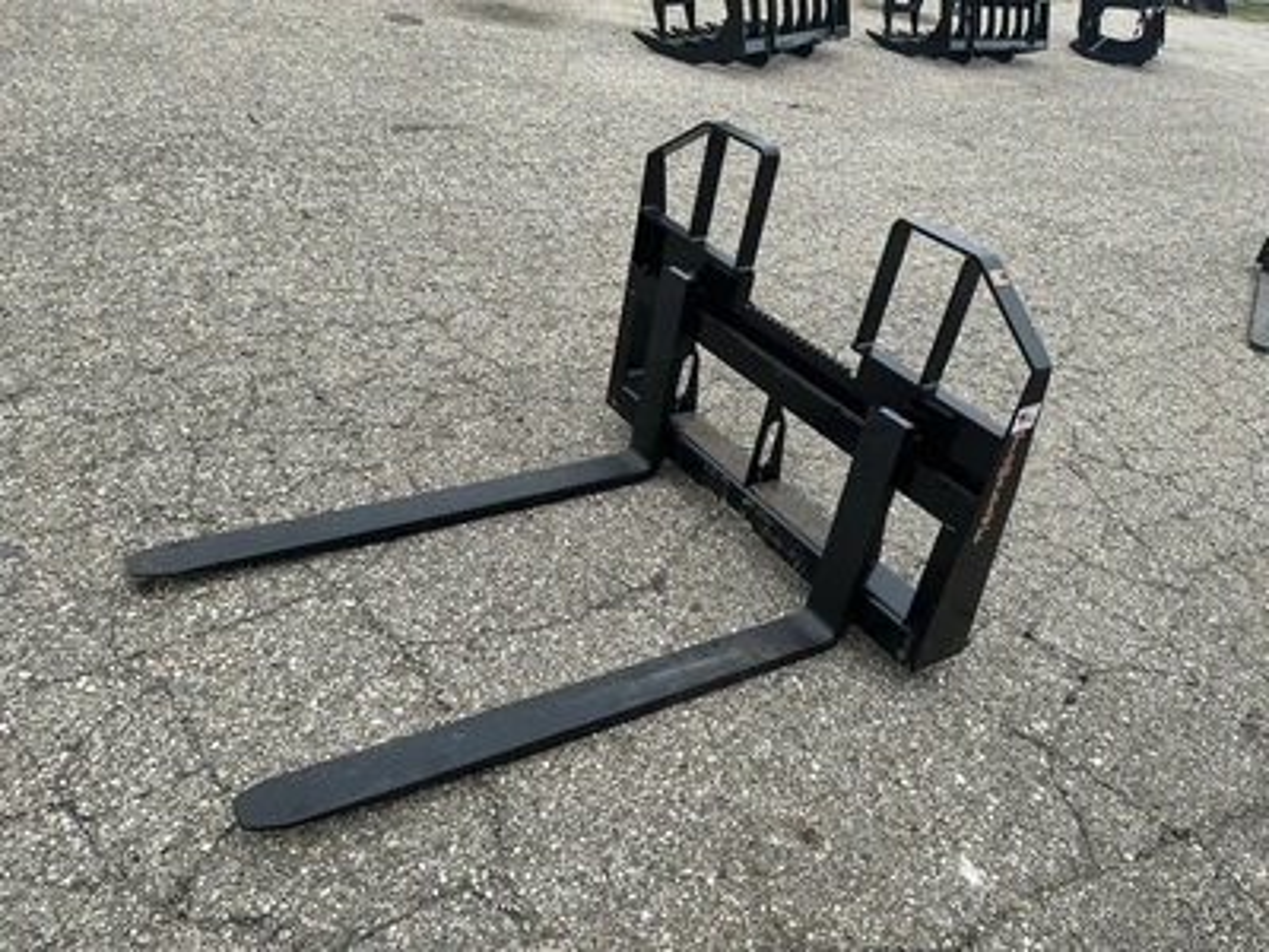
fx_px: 1026
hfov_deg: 63.4
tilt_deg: -34.2
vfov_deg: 49.7
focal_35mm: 28
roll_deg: -14.1
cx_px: 634
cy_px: 476
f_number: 1.8
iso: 25
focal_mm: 3
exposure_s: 1/362
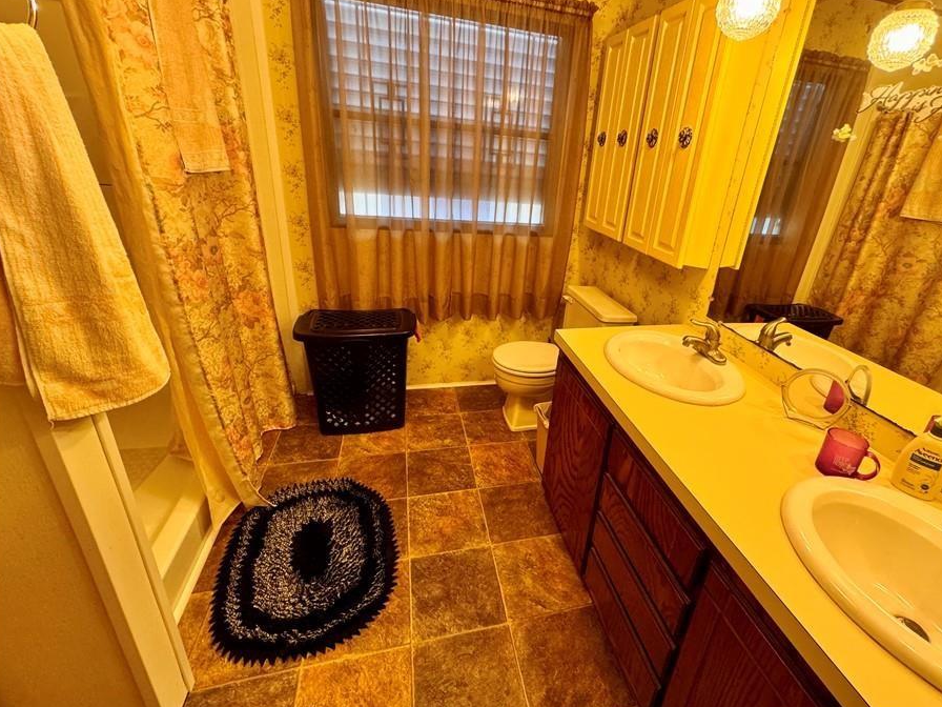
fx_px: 435
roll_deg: -5.7
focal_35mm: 16
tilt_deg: -23.1
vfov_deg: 78.0
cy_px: 330
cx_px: 528
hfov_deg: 94.0
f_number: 2.2
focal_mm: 2.22
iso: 250
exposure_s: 1/60
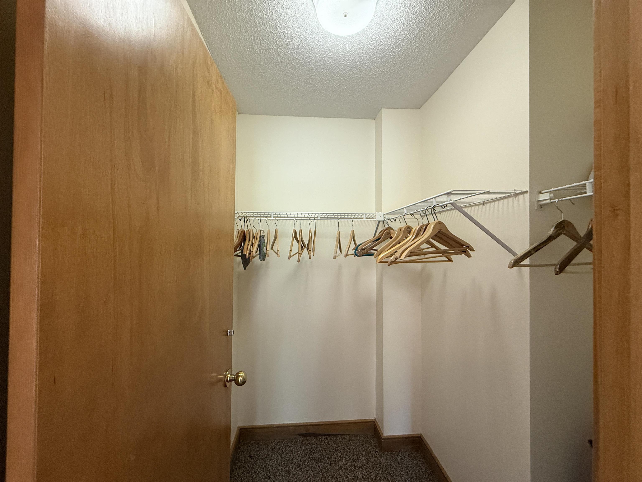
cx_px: 321
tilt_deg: +1.2
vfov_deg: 85.7
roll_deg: -0.8
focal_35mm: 14
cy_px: 241
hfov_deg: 102.1
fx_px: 260
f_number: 2.2
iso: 400
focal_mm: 2.22
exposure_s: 1/60
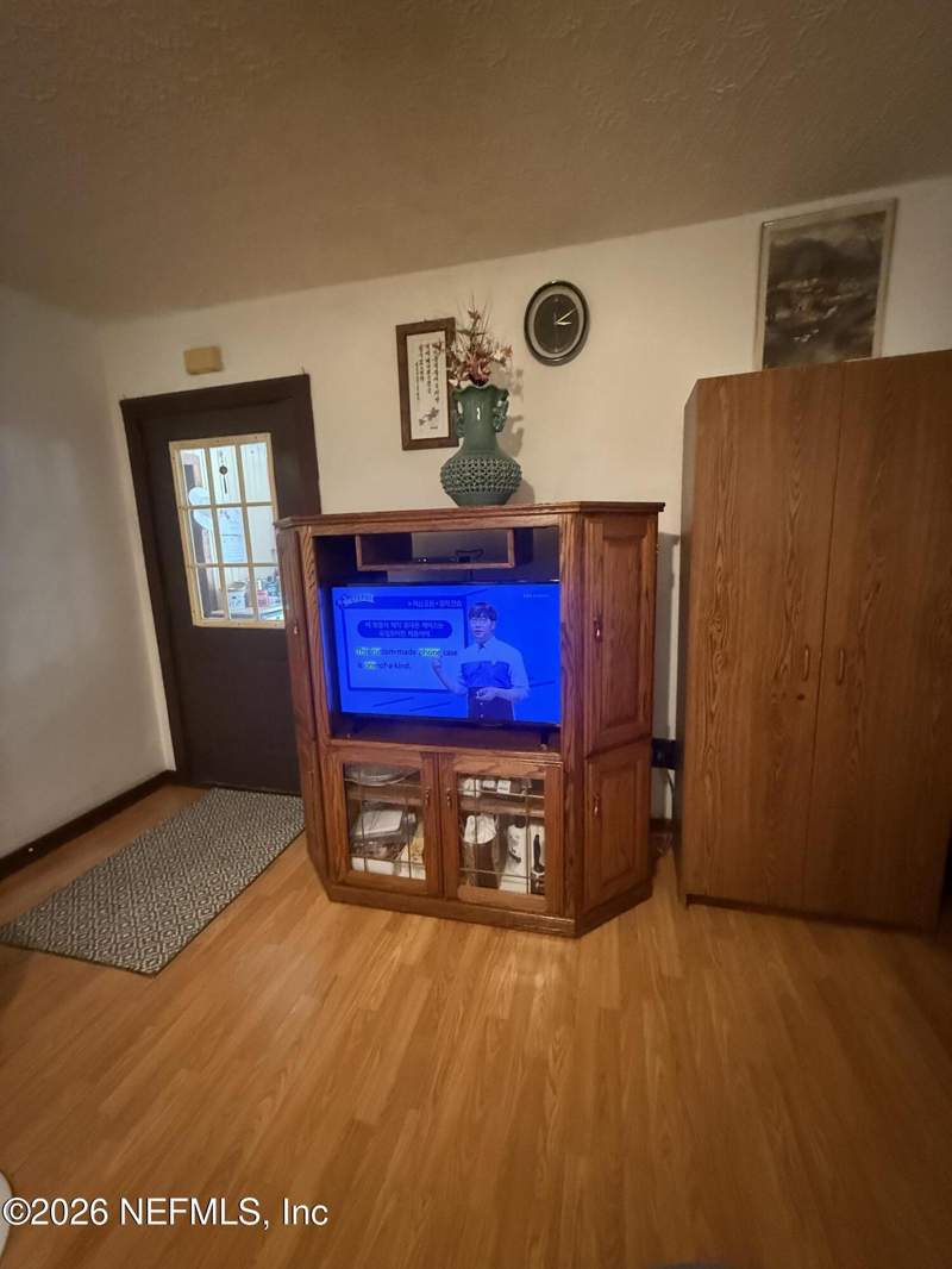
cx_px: 476
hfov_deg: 85.7
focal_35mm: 14
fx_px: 513
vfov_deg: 102.1
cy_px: 634
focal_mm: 2.22
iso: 1250
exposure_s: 1/60
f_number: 2.2
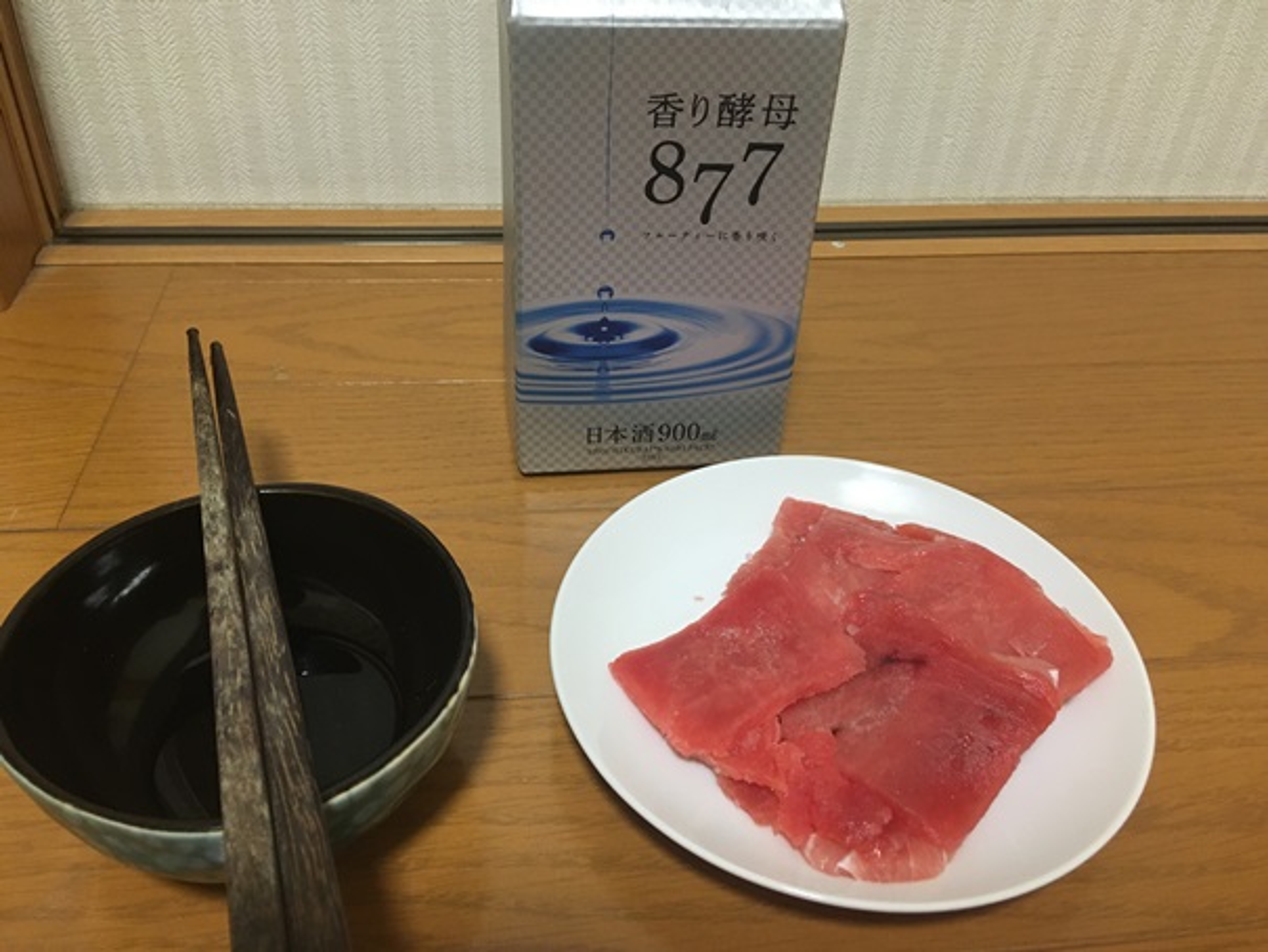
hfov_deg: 61.6
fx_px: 1062
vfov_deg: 48.2
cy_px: 476
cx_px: 634
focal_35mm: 29
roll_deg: -3.2
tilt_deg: -39.0
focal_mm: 4.15
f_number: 2.2
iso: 160
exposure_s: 1/30
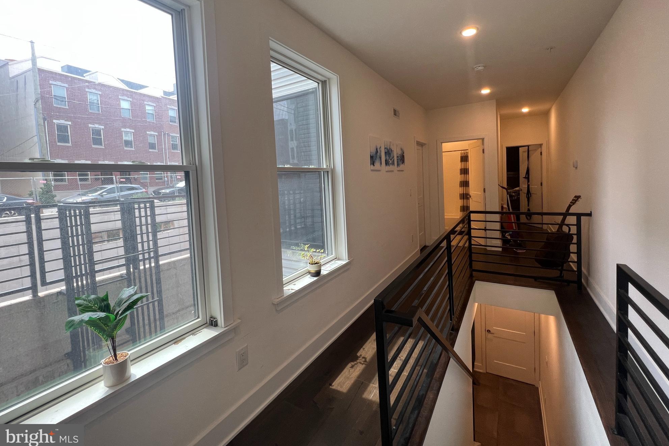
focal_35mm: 14
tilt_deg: -3.1
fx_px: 260
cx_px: 346
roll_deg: +1.9
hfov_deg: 104.2
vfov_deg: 80.8
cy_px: 192
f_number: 1.8
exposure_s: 1/120
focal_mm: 1.57
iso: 80
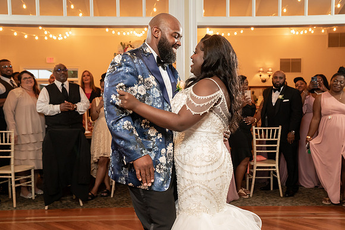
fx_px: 390
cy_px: 115
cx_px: 171
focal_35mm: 41
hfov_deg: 47.7
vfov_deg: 32.9
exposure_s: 1/200
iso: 4000
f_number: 4
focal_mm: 40
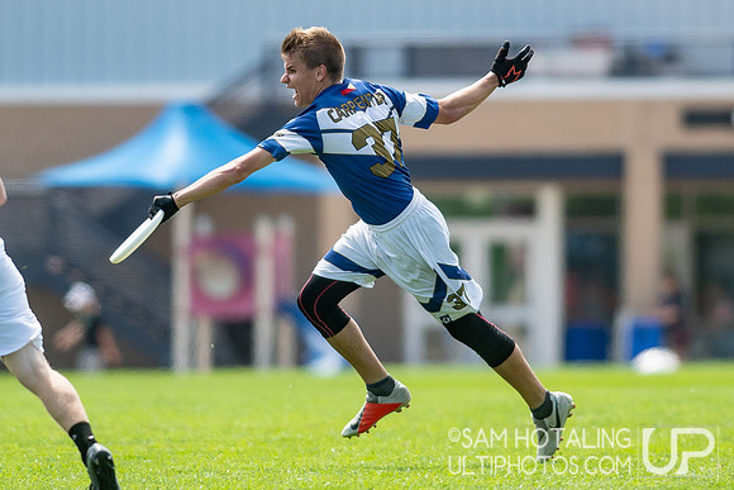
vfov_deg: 1.7
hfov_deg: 2.5
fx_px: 16894
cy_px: 113
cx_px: 313
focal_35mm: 828
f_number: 2.8
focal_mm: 300
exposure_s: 1/3200
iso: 180
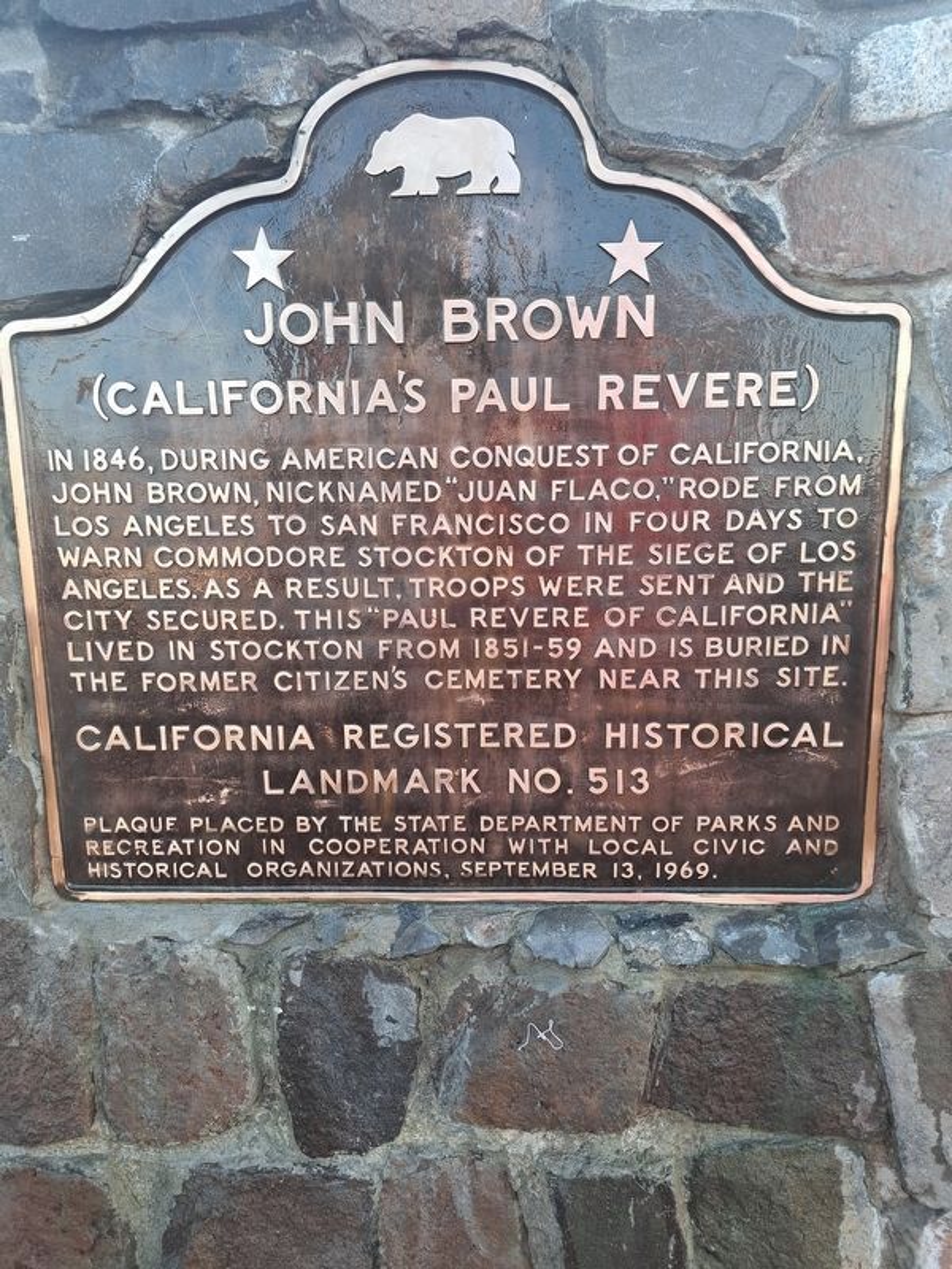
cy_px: 634
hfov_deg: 56.8
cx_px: 476
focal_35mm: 24
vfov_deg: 71.6
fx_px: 880
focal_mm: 5.23
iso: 64
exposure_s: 1/60
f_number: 1.8
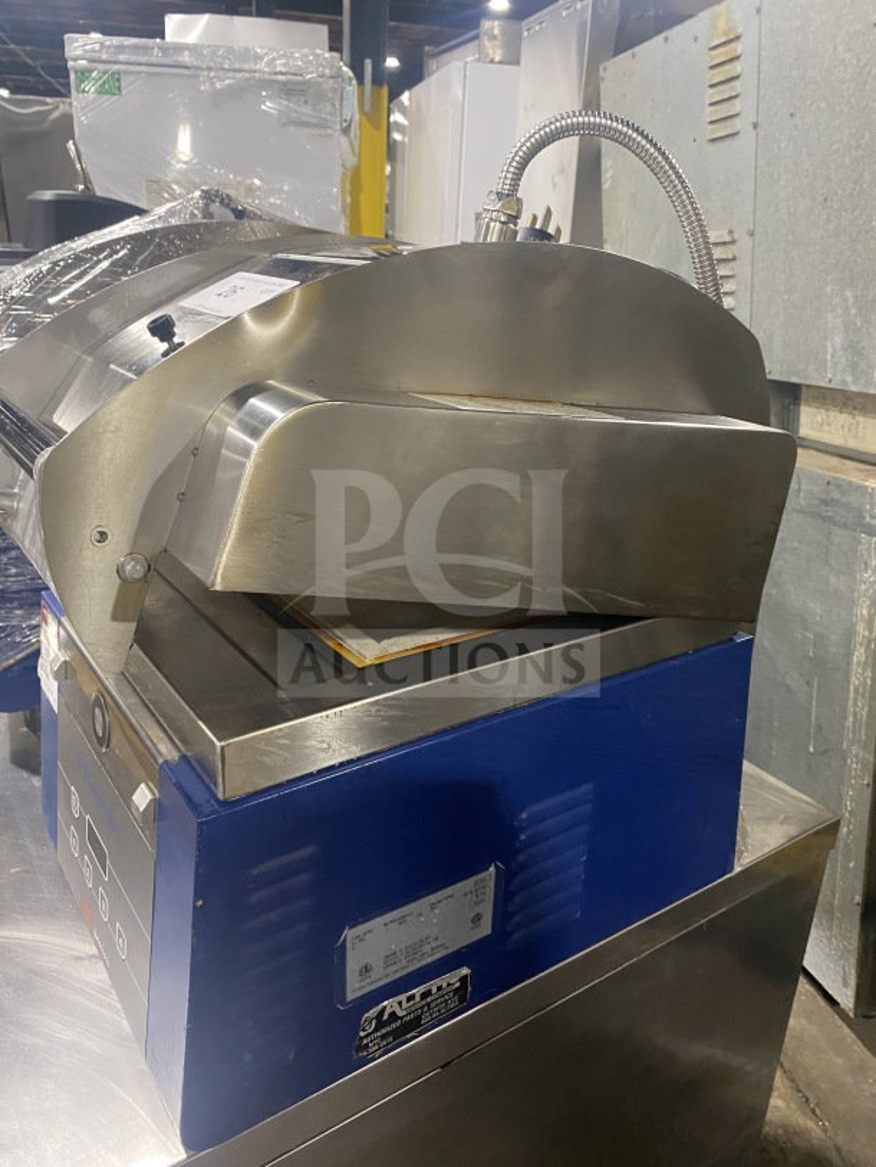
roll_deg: -2.5
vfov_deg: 67.3
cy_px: 584
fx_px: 877
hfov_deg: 53.1
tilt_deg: -21.7
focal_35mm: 26
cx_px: 438
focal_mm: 4.25
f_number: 1.8
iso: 400
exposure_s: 1/60
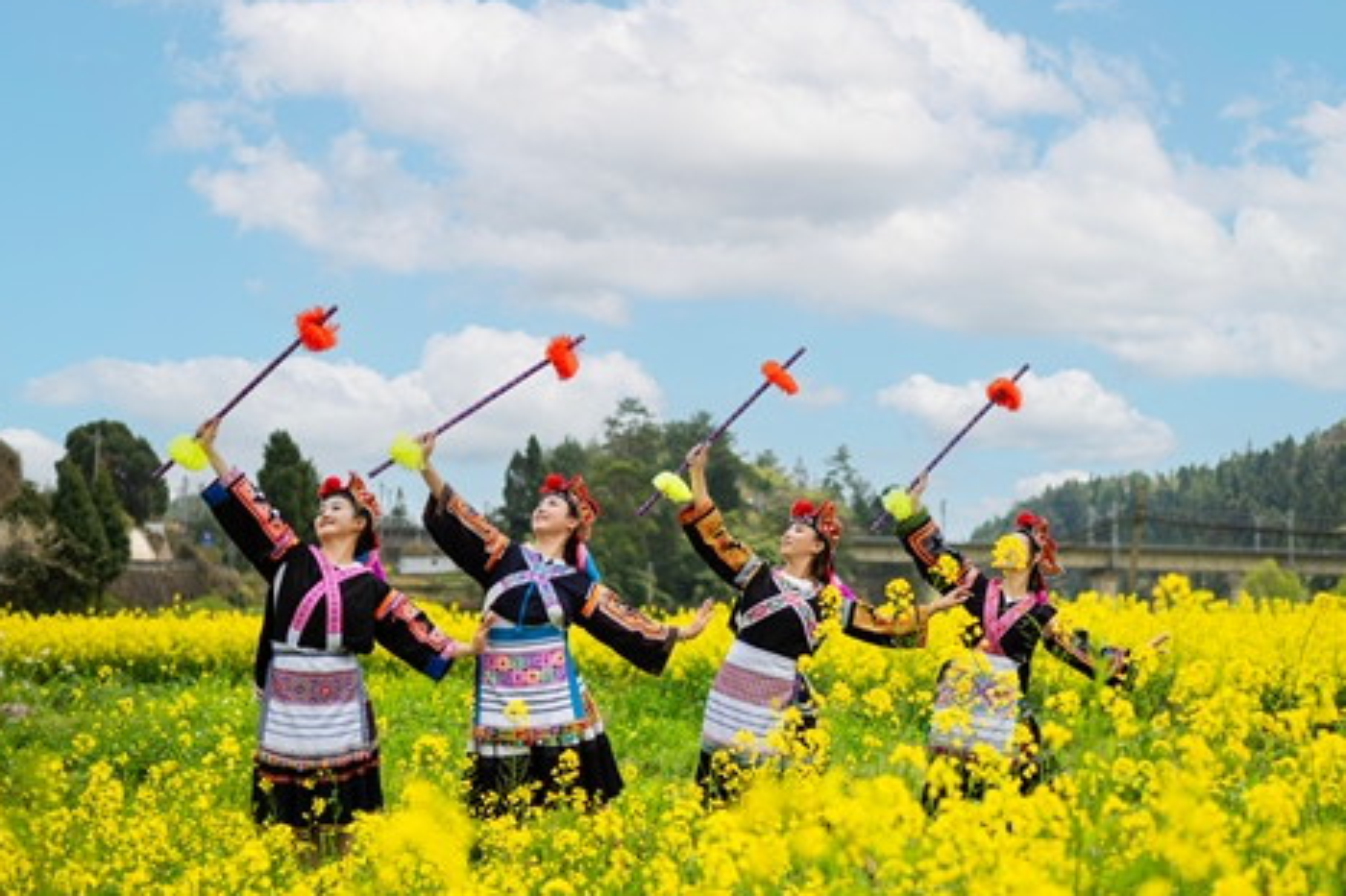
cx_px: 738
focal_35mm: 45
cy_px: 562
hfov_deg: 43.6
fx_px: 1682
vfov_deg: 29.7
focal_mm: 35
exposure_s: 1/4000
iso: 200
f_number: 1.8
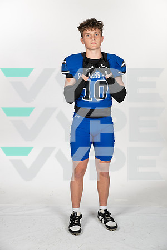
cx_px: 84
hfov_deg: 21.9
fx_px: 431
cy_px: 125
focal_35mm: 62
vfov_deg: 32.4
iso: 250
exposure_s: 1/400
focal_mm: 62
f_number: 7.1
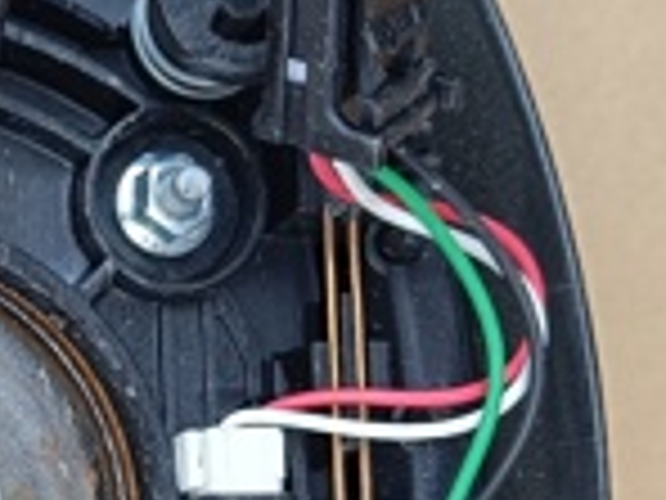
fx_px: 2001
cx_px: -158
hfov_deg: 17.9
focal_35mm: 104
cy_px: 626
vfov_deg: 13.8
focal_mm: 5.59
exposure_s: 1/125
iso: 52
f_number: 1.88
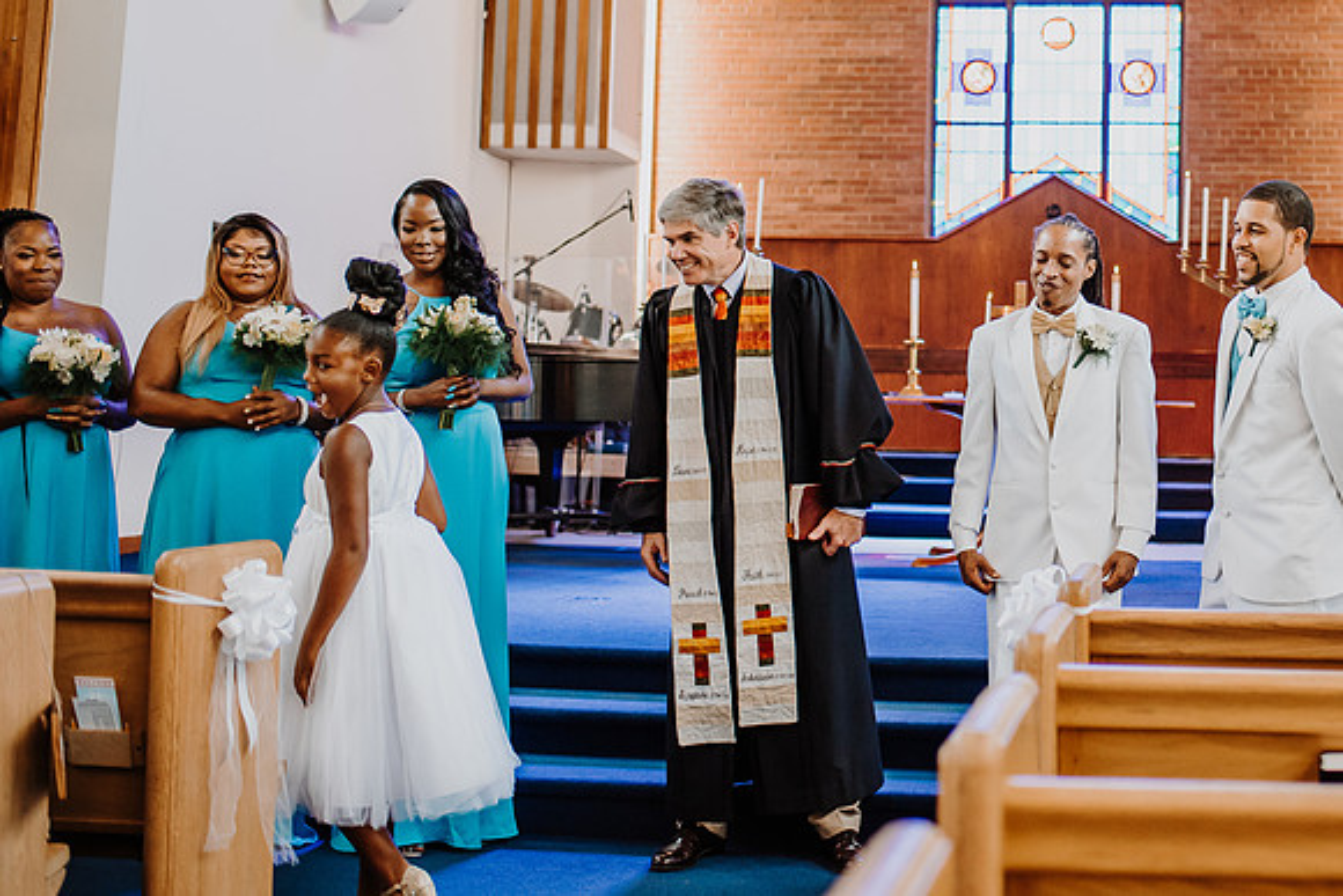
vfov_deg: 25.2
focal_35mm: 53
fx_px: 1995
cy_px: 288
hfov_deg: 36.2
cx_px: 1026
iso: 1100
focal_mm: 35
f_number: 2.2
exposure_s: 1/640
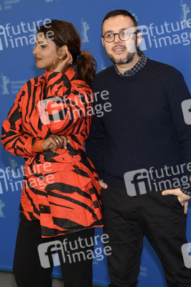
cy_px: 144
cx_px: 96
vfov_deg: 19.5
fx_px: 837
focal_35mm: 105
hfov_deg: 13.0
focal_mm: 70
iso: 640
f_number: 3.2
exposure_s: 1/400
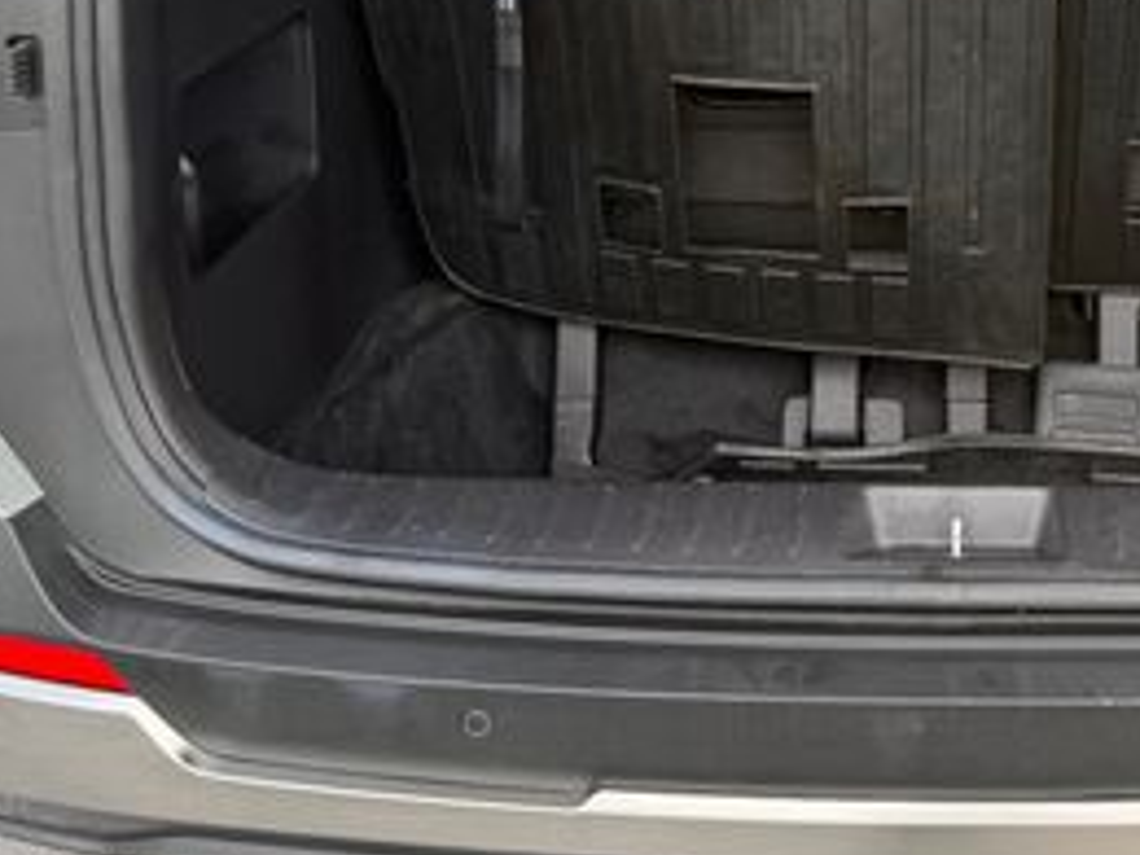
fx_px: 1943
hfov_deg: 31.5
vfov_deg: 23.8
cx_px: 978
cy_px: 4
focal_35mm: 59
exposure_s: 1/270
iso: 100
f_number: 1.78
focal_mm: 6.76
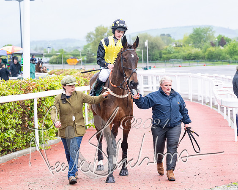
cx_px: 156
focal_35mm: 129
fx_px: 909
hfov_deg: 14.9
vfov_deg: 11.9
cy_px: 85
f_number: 5
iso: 1000
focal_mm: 102
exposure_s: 1/500
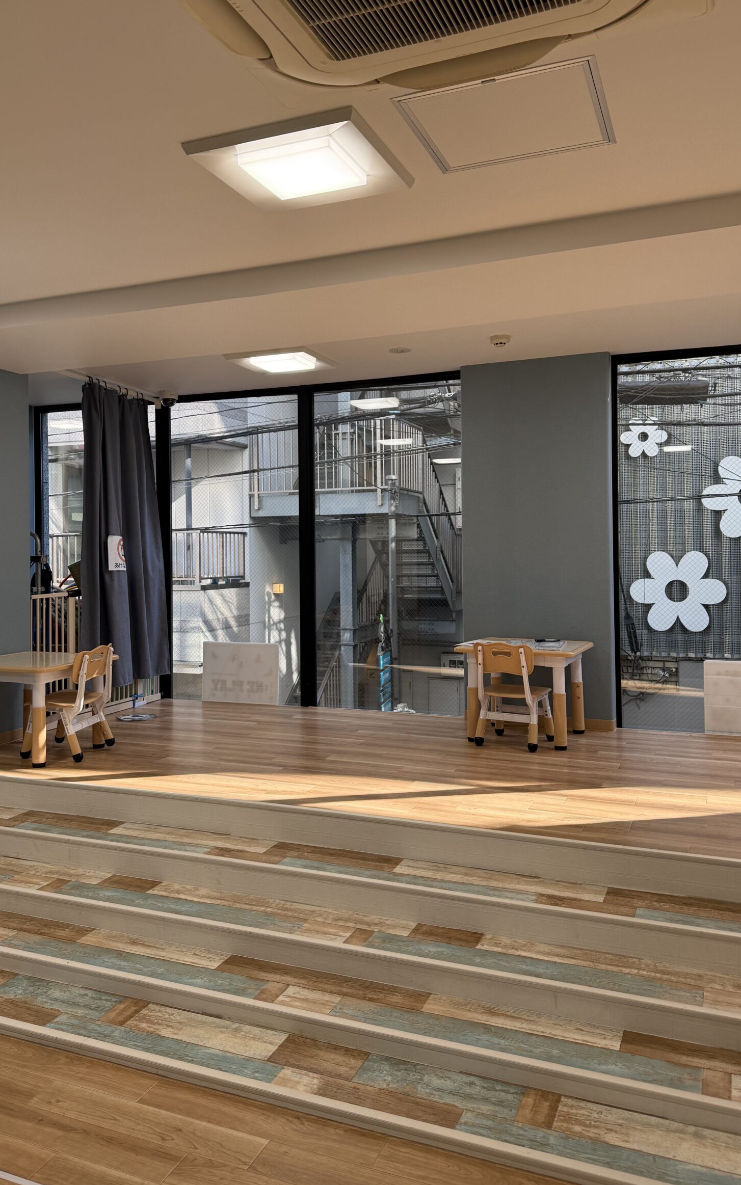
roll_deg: +0.9
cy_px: 543
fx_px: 905
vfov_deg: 66.4
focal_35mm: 28
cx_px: 331
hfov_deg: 44.5
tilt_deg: +1.1
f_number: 1.78
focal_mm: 6.76
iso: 100
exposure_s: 1/395
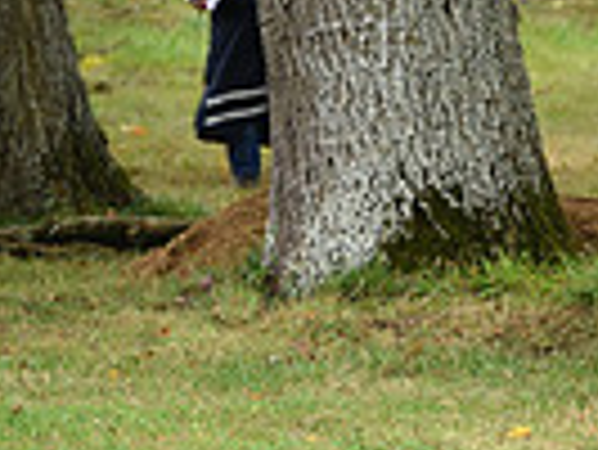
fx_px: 9752
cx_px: 1259
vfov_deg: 2.6
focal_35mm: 564
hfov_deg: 3.5
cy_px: -94
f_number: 4.5
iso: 1250
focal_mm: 135
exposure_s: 1/1250
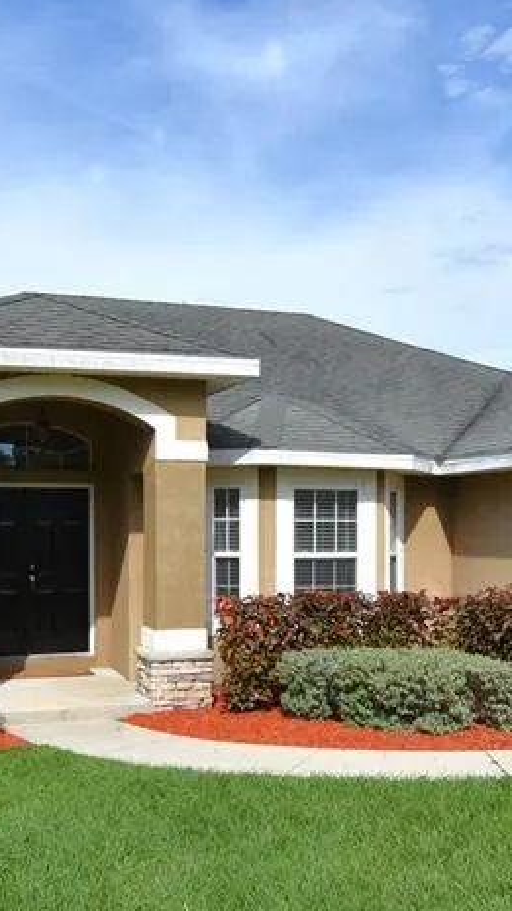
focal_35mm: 38
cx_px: 261
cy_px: 528
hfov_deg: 31.1
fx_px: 921
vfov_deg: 52.4
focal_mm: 11
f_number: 8
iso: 140
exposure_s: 1/500
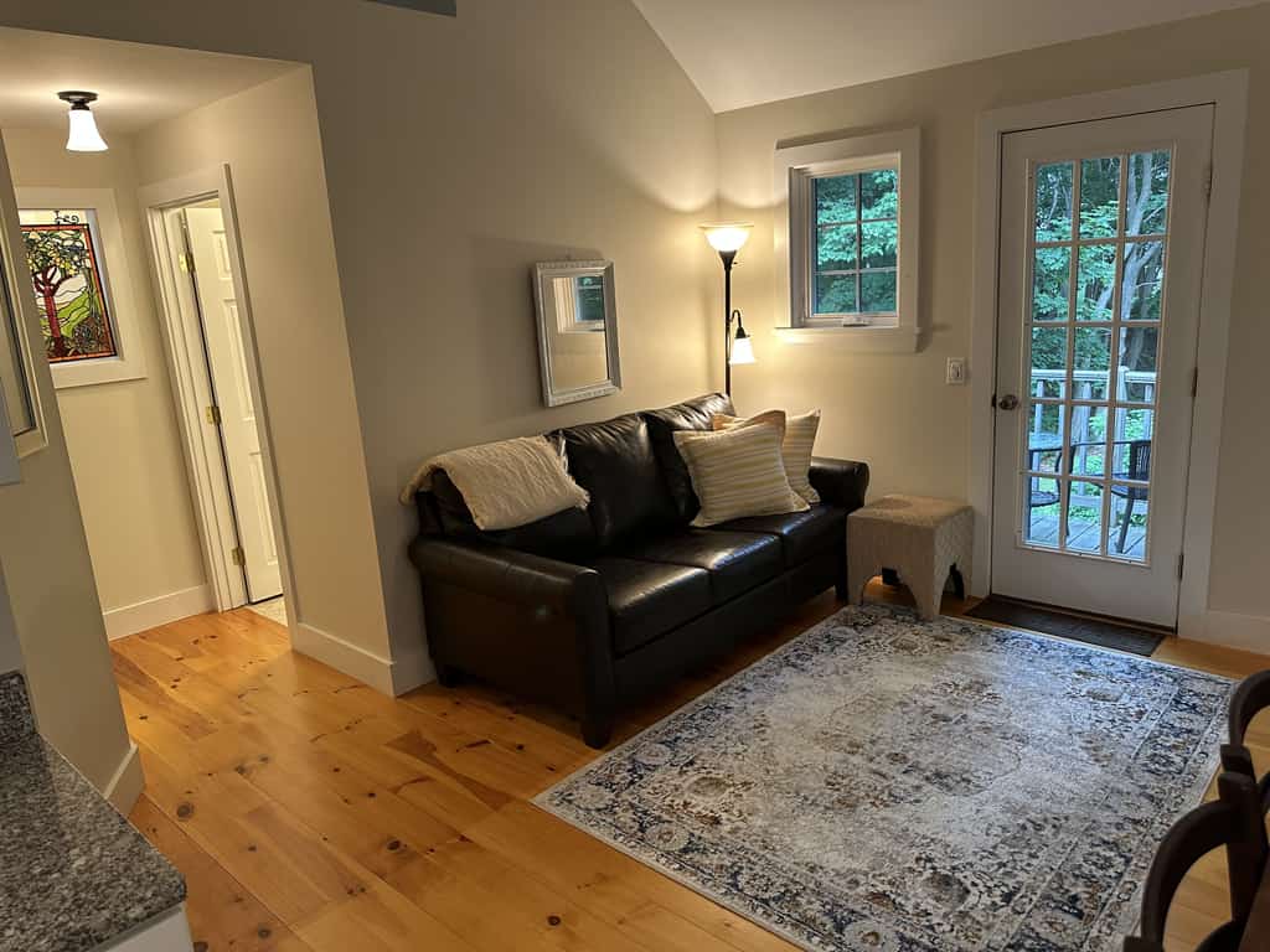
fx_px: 881
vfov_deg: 56.8
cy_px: 476
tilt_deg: -12.2
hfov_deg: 71.6
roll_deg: +4.0
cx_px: 635
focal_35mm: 24
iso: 200
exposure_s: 1/60
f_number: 1.78
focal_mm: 6.86
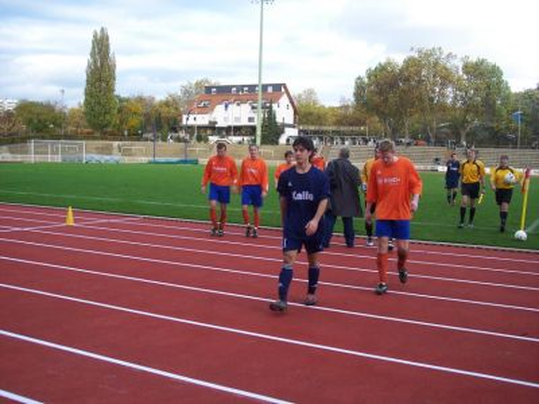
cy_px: 202
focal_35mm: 39
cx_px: 270
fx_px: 607
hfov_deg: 47.9
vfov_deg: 36.8
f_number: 3.4
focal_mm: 8
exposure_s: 1/125
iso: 100
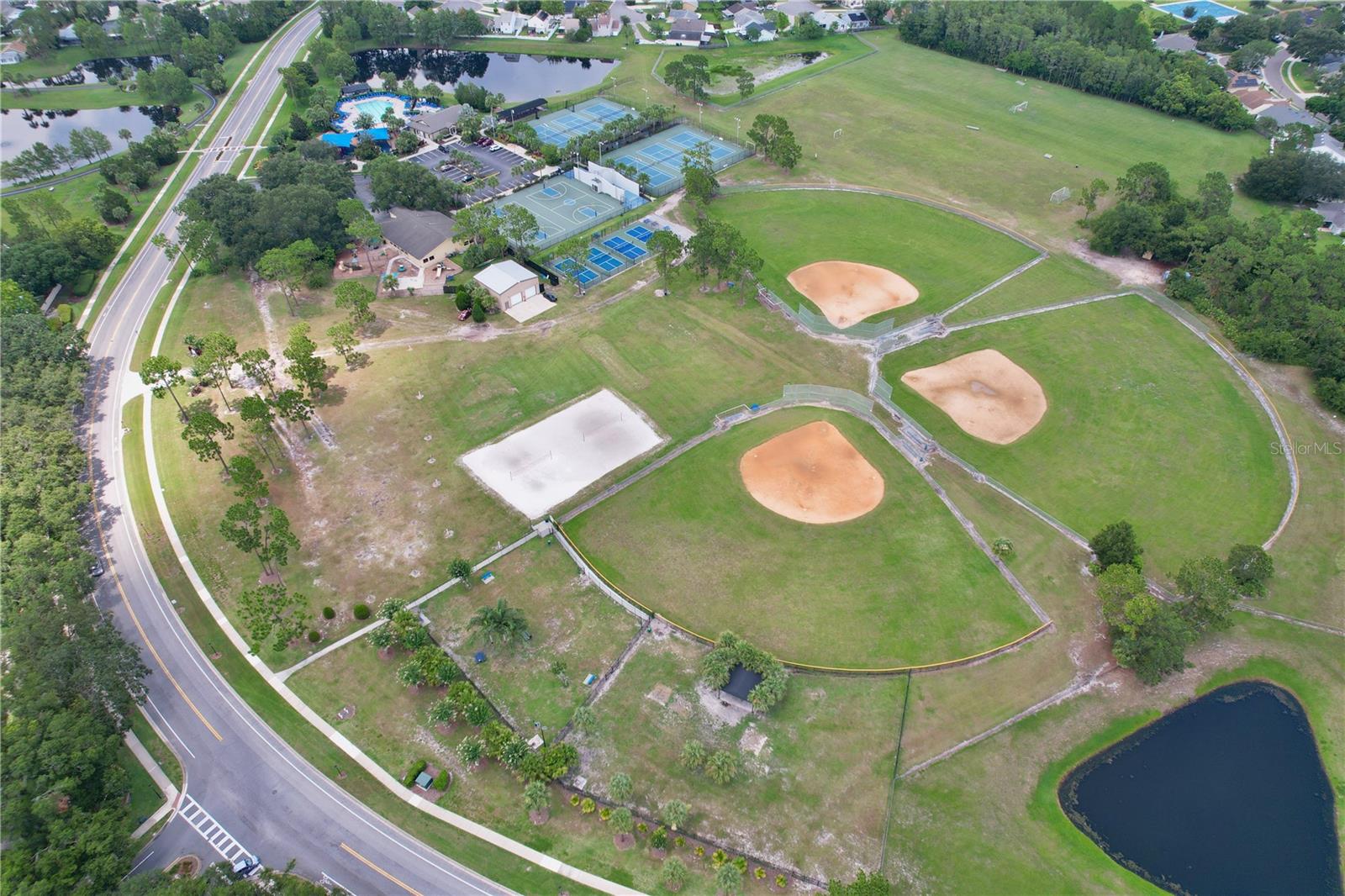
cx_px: 672
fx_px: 822
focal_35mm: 22
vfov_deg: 57.2
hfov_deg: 78.6
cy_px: 448
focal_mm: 8.38
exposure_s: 1/640
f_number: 2.8
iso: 100
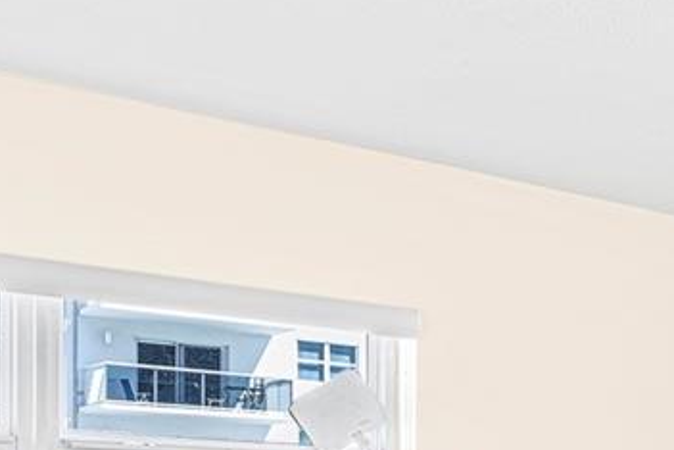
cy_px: 550
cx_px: 975
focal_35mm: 73
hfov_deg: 23.1
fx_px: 1367
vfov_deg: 17.7
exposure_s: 1/1.67
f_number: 8
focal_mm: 16
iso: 200
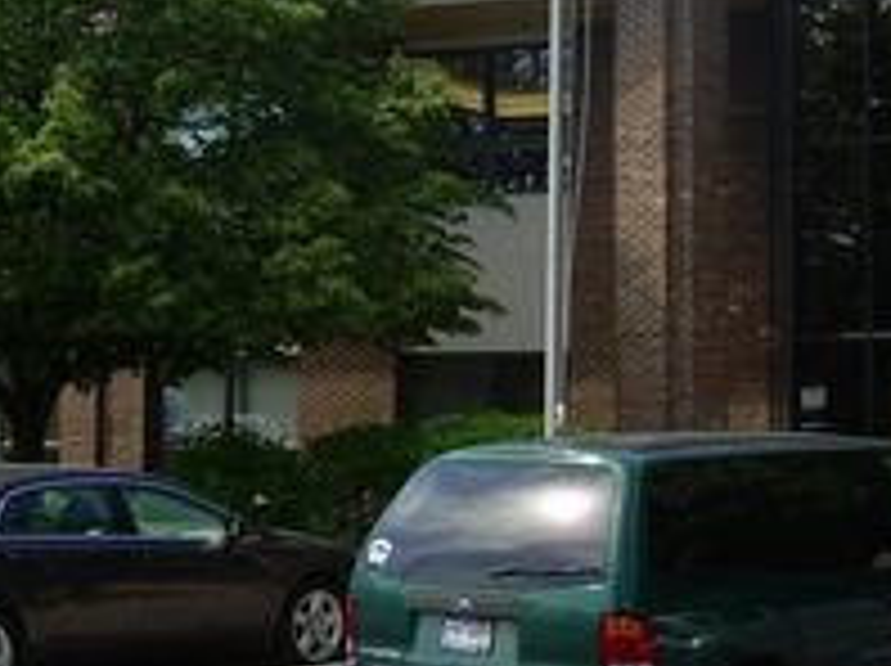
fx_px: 2468
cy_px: 142
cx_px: 450
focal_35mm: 96
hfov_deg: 20.5
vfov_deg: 15.3
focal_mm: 6.3
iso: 50
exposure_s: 1/210
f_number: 4.6
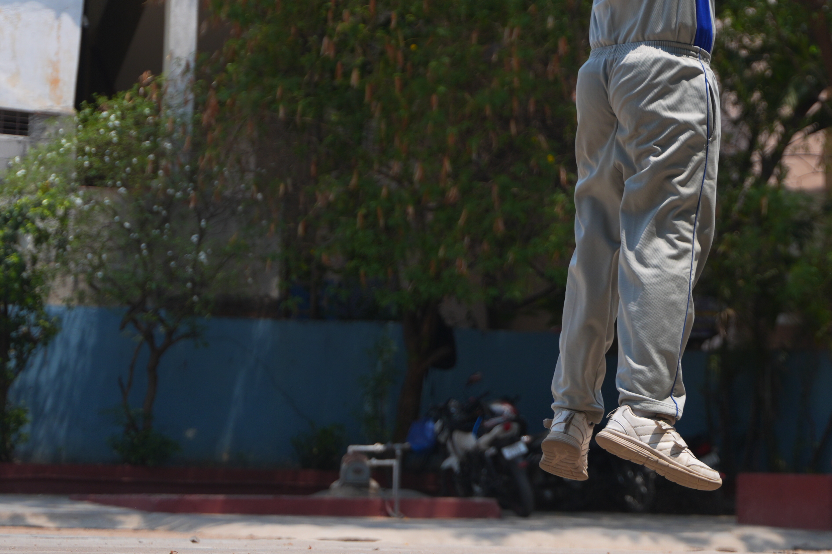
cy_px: 4
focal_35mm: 144
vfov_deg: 9.4
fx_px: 3334
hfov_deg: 14.1
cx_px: 773
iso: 160
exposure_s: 1/2500
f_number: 2.8
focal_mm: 57.5
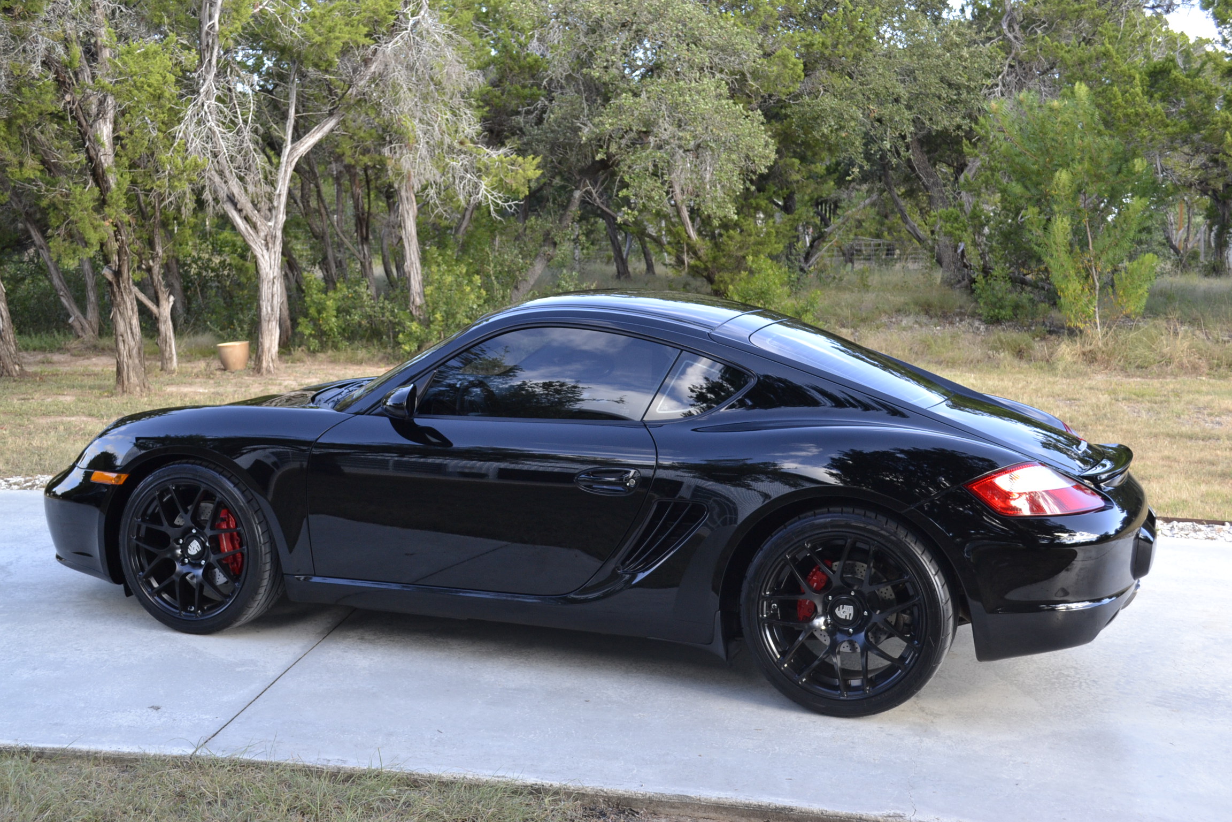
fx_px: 1437
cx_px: 616
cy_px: 411
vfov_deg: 31.9
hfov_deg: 46.4
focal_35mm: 42
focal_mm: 28
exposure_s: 1/125
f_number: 5.6
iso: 360
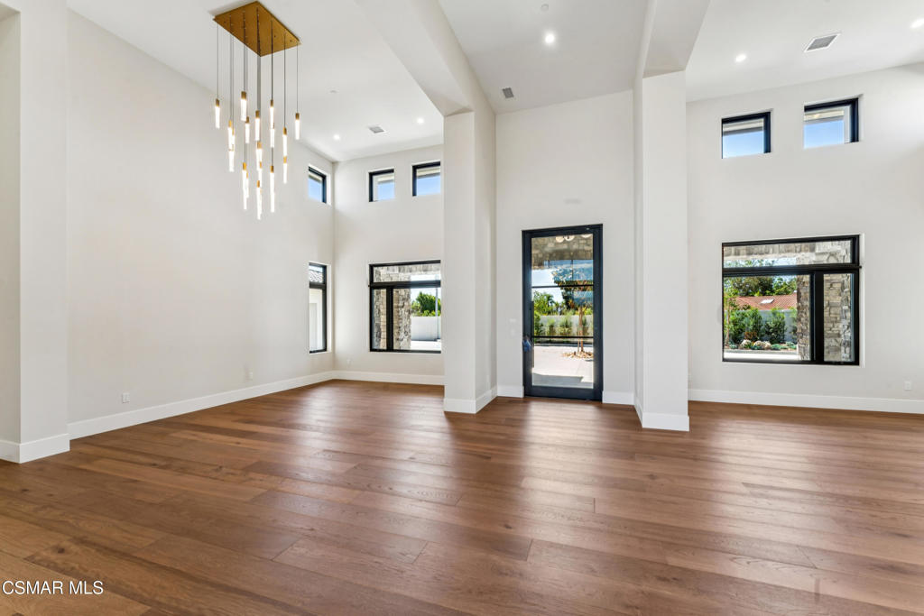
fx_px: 380
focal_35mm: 15
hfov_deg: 101.1
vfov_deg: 78.1
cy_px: 308
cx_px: 462
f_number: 13
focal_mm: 14.8
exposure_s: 1/8
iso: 100
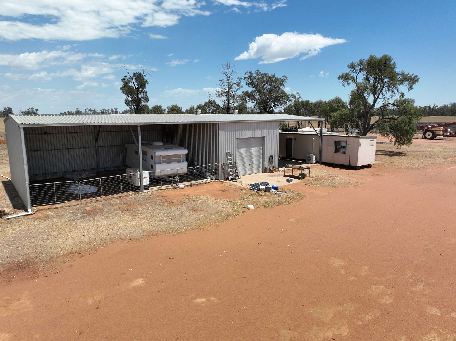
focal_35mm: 24
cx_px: 228
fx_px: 316
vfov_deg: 56.8
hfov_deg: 71.6
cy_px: 170
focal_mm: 12.29
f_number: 2.8
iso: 100
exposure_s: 1/2500
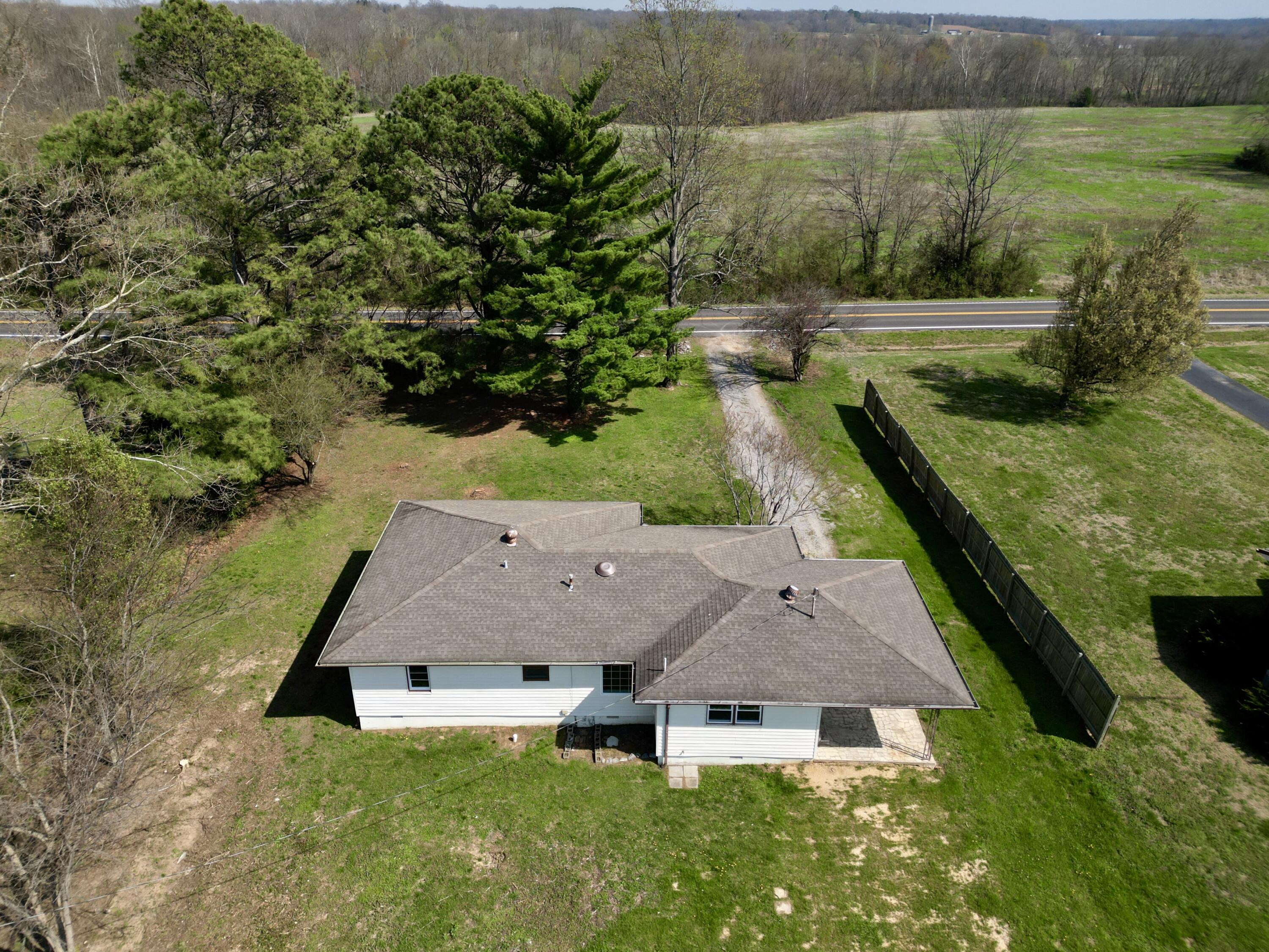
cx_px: 634
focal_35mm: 24
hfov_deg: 71.6
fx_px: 880
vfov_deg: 56.8
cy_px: 476
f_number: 1.7
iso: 100
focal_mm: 6.72
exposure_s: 1/3200
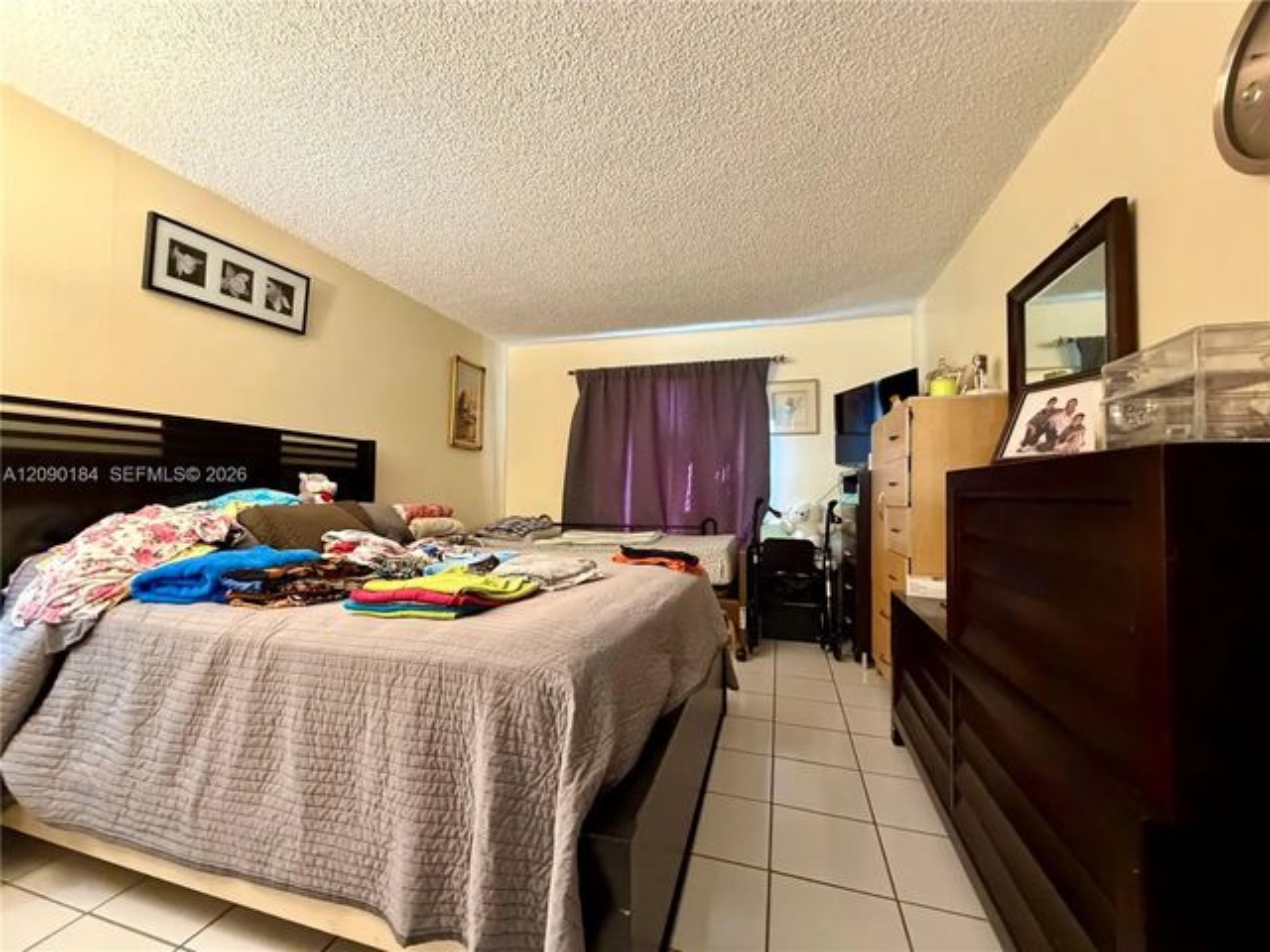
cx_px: 635
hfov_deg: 102.1
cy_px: 476
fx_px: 514
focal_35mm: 14
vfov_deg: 85.7
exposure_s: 1/60
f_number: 2.2
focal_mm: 2.22
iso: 640
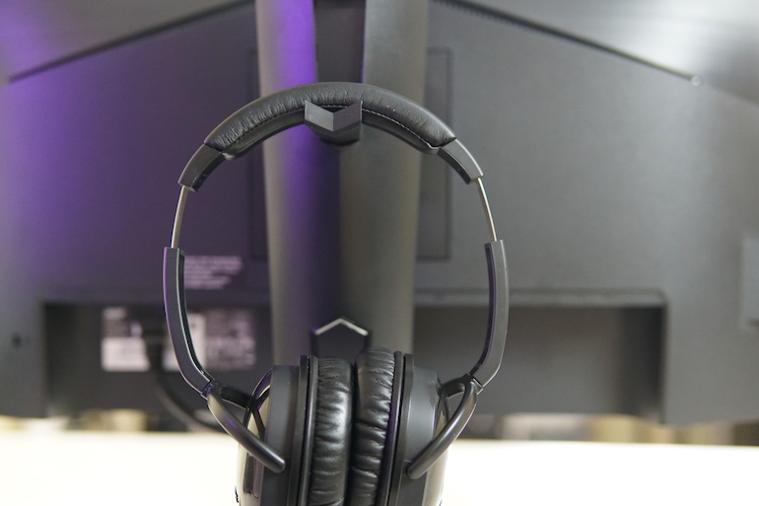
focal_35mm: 45
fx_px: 948
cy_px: 253
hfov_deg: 43.6
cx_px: 380
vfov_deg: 29.9
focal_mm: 30
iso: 2000
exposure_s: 1/160
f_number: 2
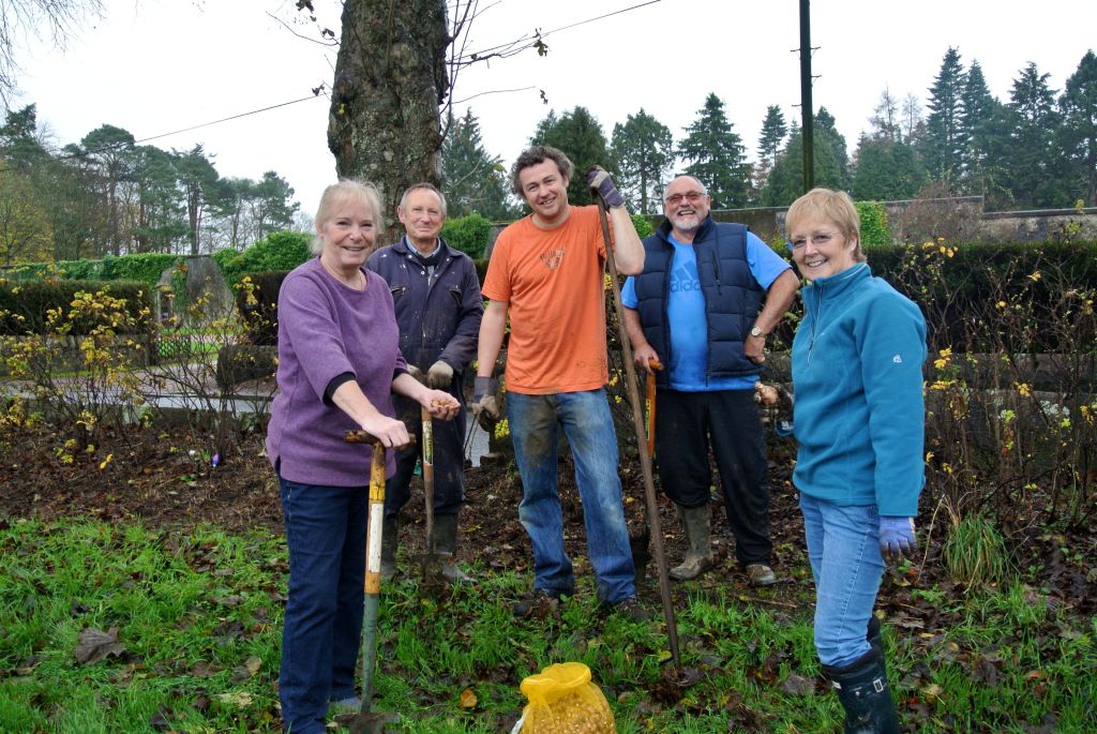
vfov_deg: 39.0
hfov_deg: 55.7
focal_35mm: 34
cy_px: 367
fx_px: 1037
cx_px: 548
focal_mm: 12.7
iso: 200
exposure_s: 1/125
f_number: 3.8
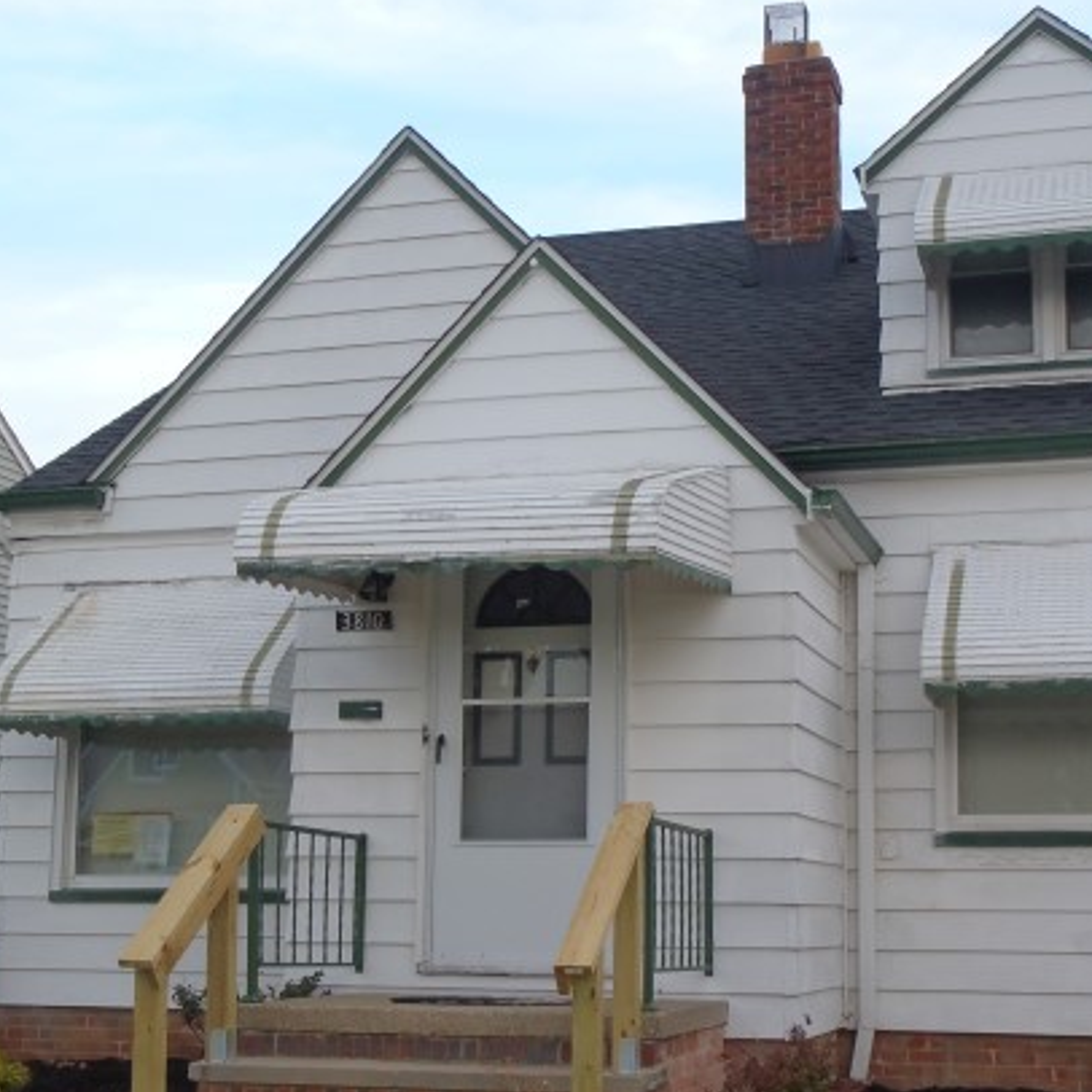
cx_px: 656
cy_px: 629
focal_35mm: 53
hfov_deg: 32.1
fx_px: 1892
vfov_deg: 32.1
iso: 100
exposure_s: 1/50
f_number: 4.6
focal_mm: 6.83
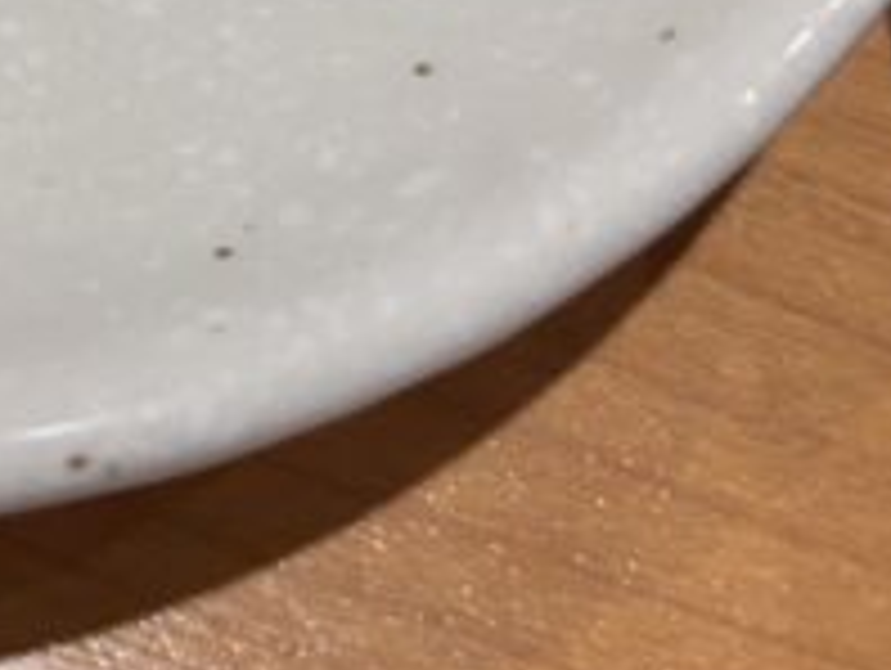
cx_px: -261
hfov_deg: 17.6
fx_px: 2706
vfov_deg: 12.7
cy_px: -585
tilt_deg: -54.8
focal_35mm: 105
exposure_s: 1/100
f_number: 1.6
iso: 80
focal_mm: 5.96
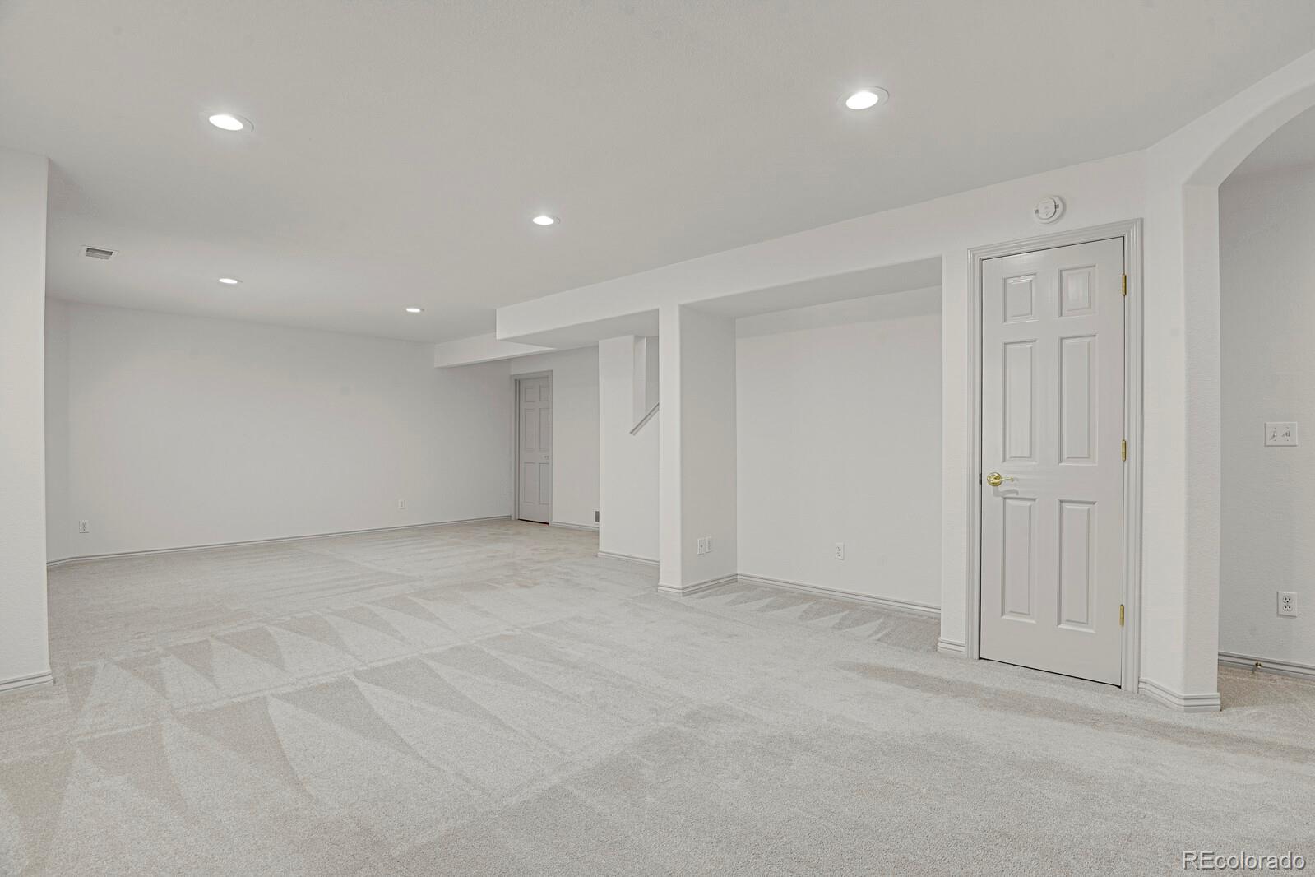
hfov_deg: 93.3
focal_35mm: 17
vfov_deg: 70.4
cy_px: 438
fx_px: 621
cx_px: 658
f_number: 8
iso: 250
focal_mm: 17
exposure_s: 2
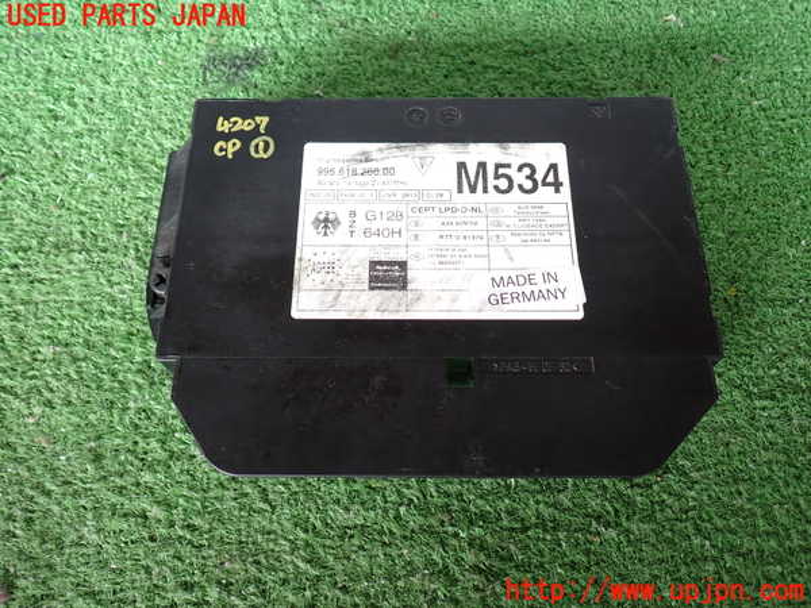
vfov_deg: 49.7
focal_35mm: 28
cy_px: 304
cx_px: 406
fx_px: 656
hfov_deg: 63.4
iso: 160
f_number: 2.2
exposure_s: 1/60
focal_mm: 5.05
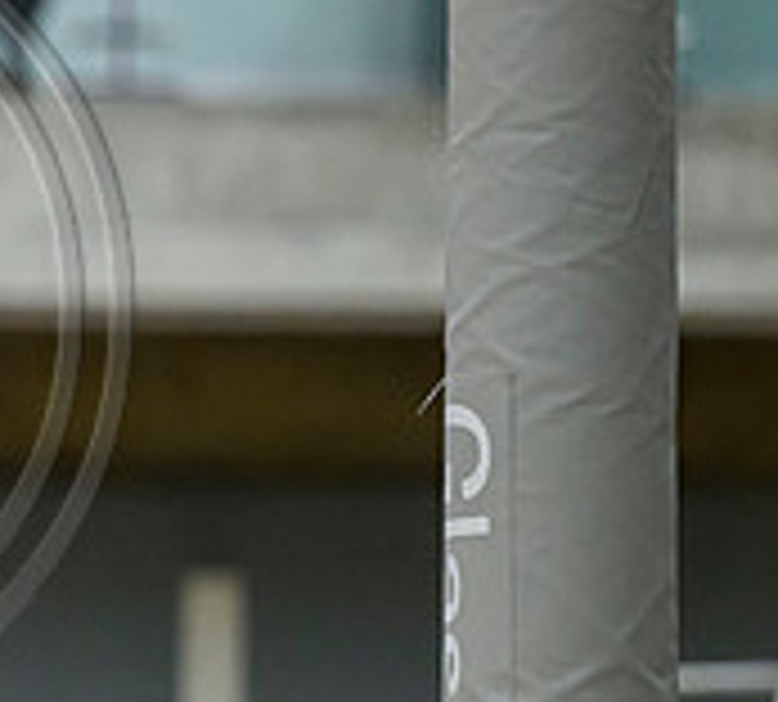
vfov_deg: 2.2
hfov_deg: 2.4
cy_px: 509
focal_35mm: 751
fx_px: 18182
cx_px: -802
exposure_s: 1/1000
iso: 4000
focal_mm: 175
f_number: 3.2
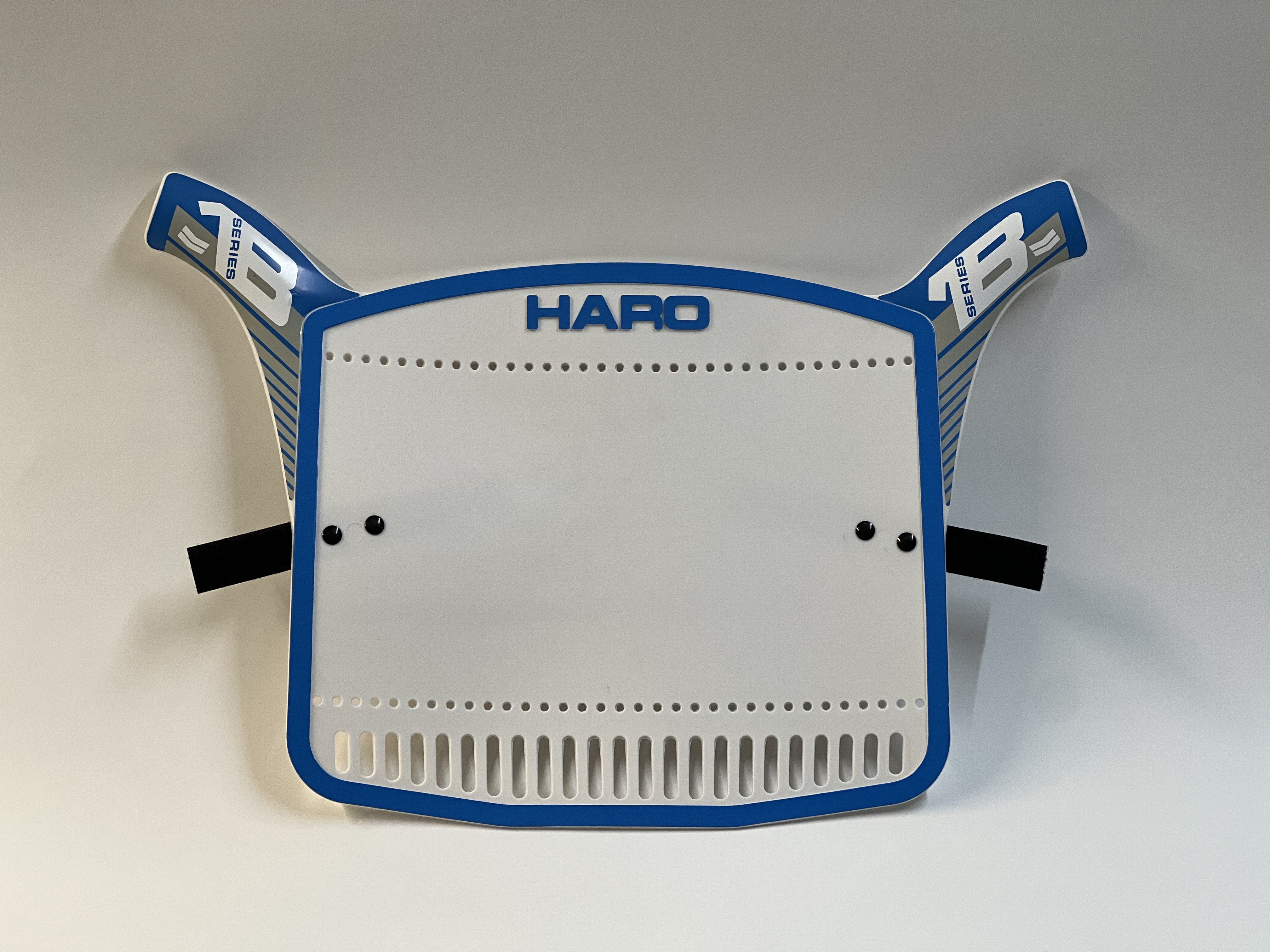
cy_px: 476
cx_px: 635
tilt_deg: -29.9
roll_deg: -0.2
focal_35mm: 77
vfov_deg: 19.1
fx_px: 2825
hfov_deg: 25.3
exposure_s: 1/100
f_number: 2.8
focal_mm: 9
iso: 125
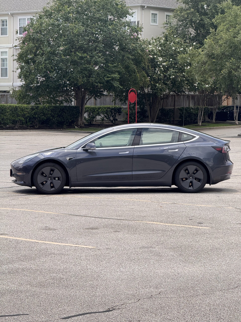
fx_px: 1114
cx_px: 120
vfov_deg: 16.4
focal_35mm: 120
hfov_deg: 12.3
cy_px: 161
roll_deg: -0.4
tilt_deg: -3.7
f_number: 2.8
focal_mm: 15.66
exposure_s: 1/1148
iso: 50
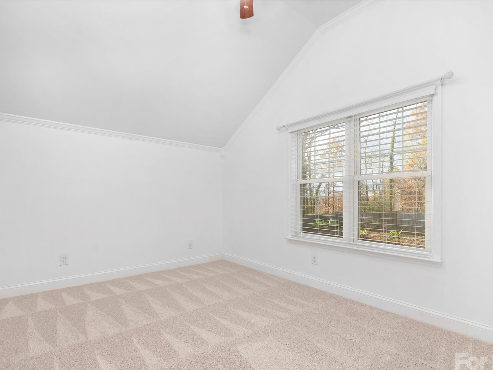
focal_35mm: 18
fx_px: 256
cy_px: 204
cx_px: 247
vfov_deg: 71.4
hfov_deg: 87.8
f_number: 6.3
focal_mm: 15
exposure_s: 1/200
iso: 320
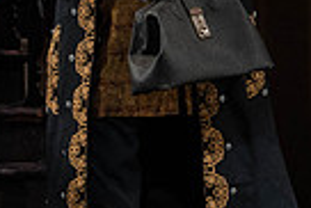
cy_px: -26
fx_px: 7273
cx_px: -101
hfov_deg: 2.4
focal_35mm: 841
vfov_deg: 1.6
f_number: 9
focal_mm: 197
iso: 3200
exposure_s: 1/250
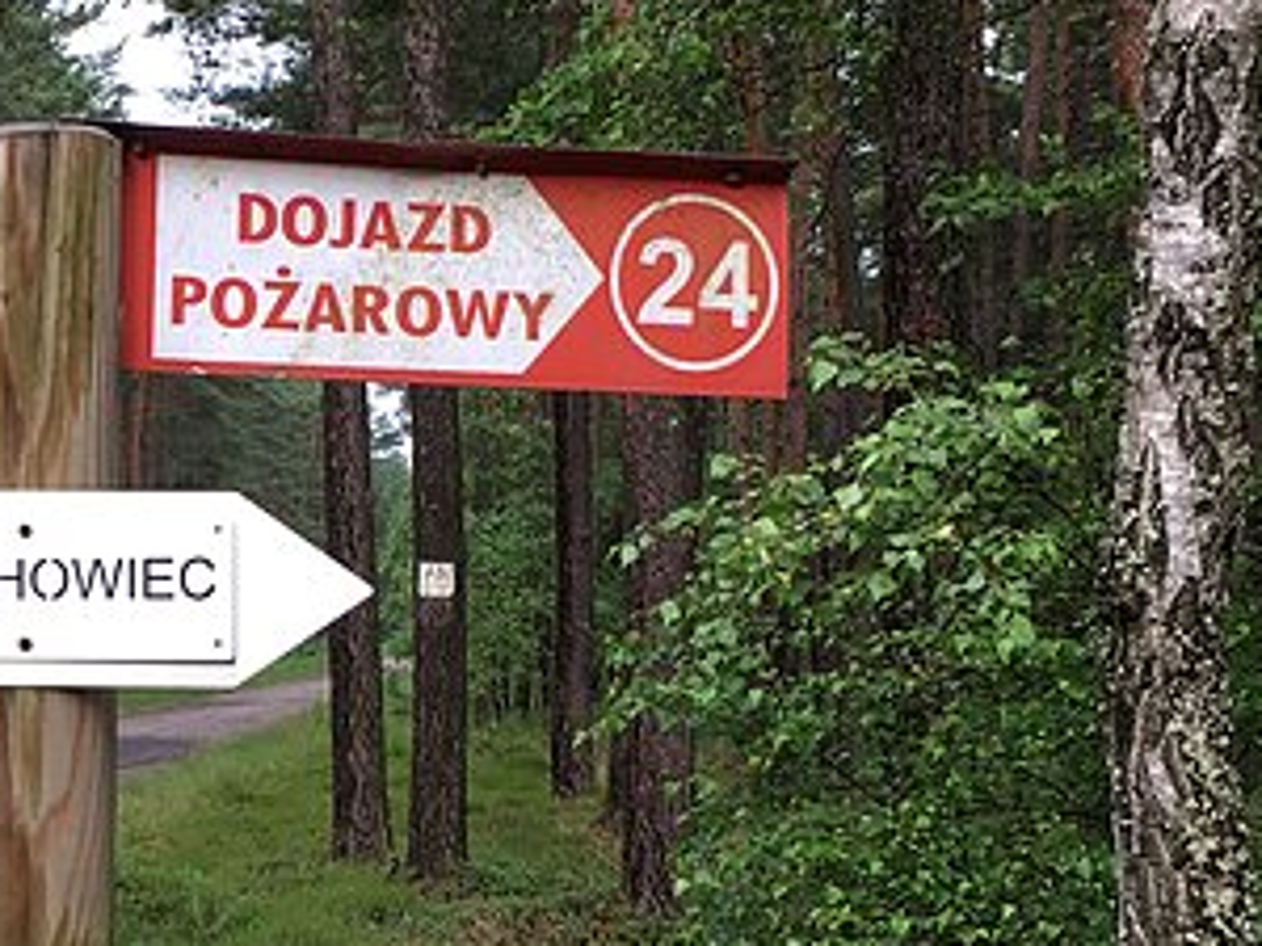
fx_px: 3172
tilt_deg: +0.4
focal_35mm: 87
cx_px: 80
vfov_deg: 17.0
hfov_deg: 21.9
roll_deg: -0.2
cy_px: 561
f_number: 2.2
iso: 25
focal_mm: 4.15
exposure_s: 1/158
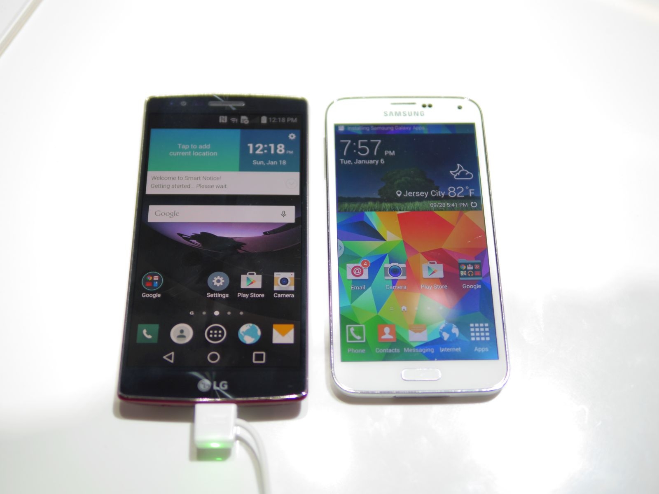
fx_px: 952
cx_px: 330
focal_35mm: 50
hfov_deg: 38.2
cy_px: 247
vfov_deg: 29.1
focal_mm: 25
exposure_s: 1/125
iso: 200
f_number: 1.4
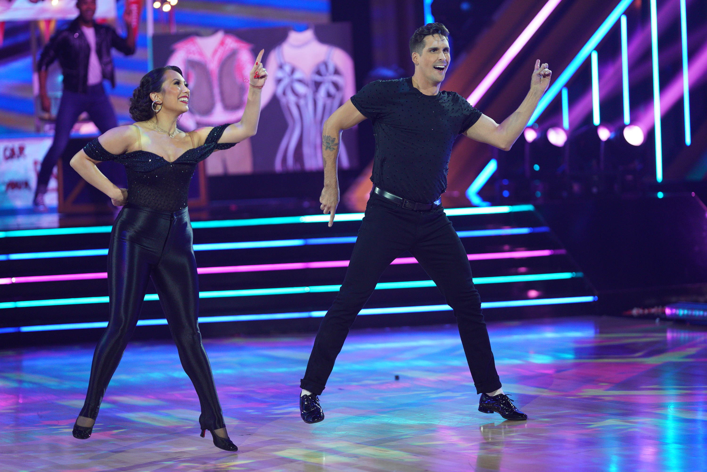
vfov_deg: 10.2
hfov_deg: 15.2
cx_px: 354
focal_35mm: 135
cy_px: 236
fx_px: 2651
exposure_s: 1/640
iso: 1600
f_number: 1.8
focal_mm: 135
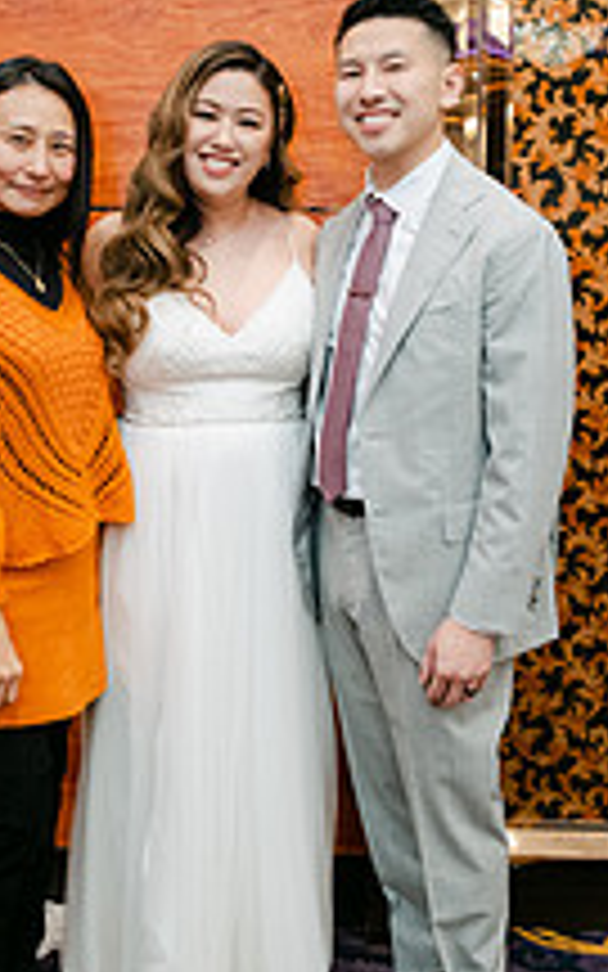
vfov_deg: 39.2
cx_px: 230
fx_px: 1352
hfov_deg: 25.3
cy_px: 346
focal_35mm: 51
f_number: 2.8
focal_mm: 16
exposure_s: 1/125
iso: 800
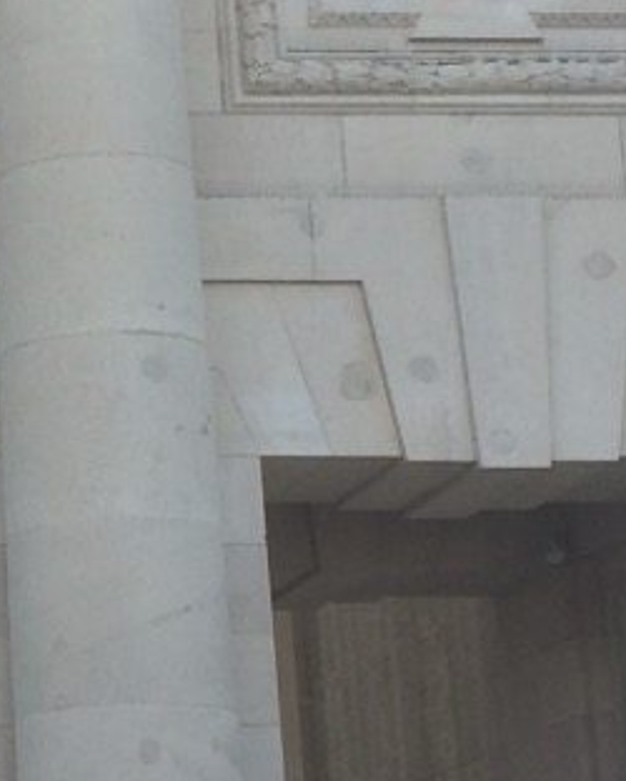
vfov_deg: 13.3
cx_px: -473
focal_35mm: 145
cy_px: 300
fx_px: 3355
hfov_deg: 10.1
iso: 32
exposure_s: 1/651
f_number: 2.2
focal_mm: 4.15
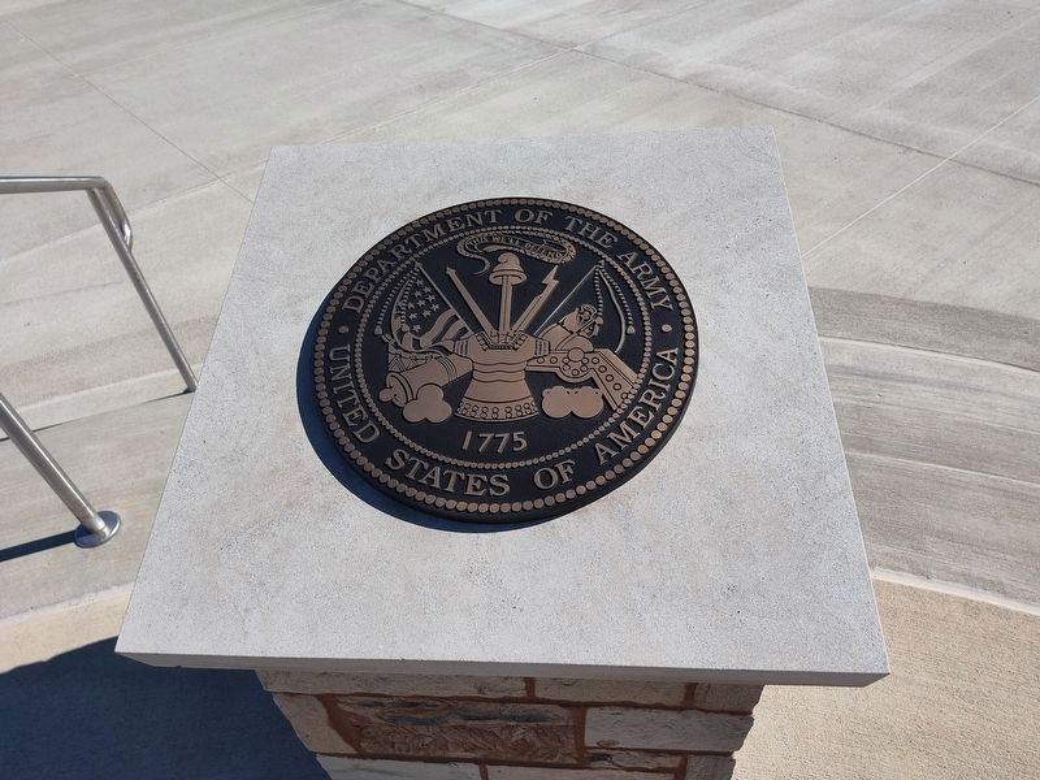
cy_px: 390
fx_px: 691
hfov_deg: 73.9
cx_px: 520
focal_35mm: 23
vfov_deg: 58.9
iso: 100
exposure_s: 1/1748
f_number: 1.8
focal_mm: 5.56
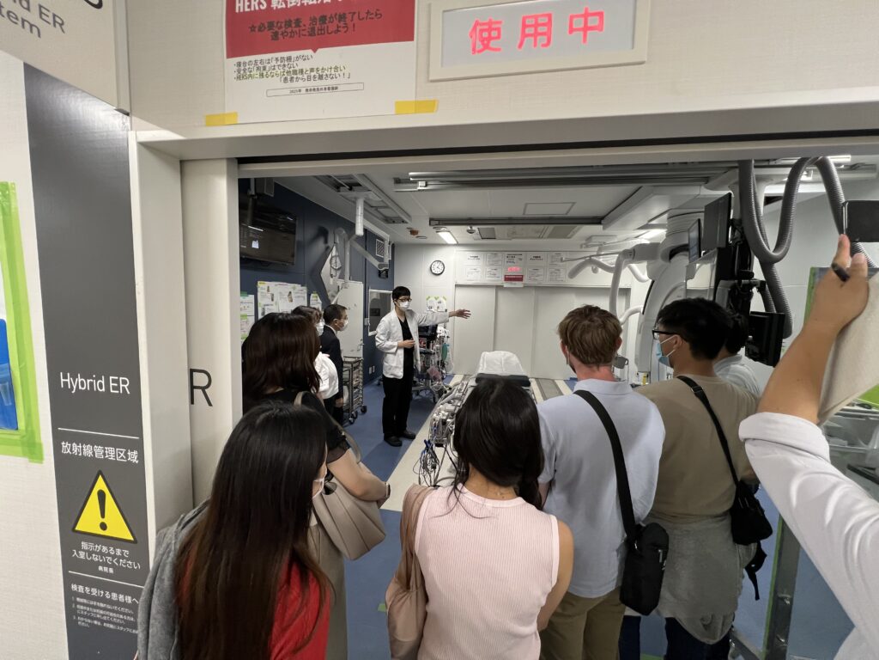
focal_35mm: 13
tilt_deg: -4.7
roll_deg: -1.7
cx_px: 440
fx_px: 330
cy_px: 330
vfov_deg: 89.9
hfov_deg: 106.2
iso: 250
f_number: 1.8
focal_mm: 1.57
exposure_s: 1/100
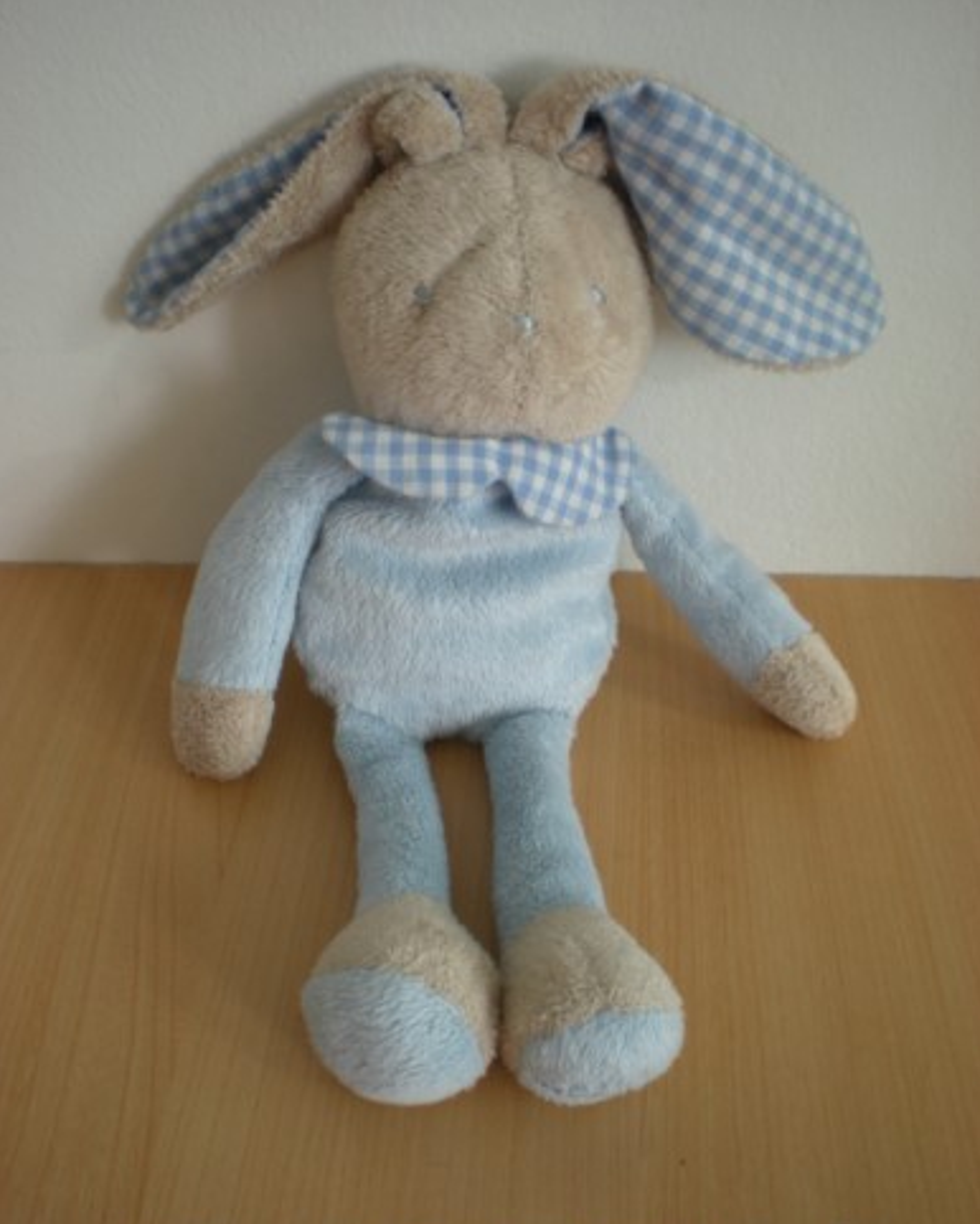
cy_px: 650
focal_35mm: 40
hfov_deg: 37.4
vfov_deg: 45.8
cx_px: 493
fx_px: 1449
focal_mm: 6.3
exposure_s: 1/60.8
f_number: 3.1
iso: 64
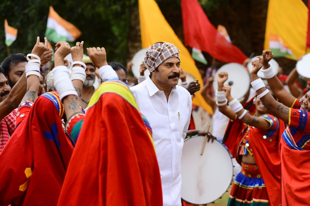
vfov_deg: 13.0
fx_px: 904
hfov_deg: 19.5
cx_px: 155
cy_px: 103
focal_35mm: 105
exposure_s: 1/250
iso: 250
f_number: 3.5
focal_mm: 105
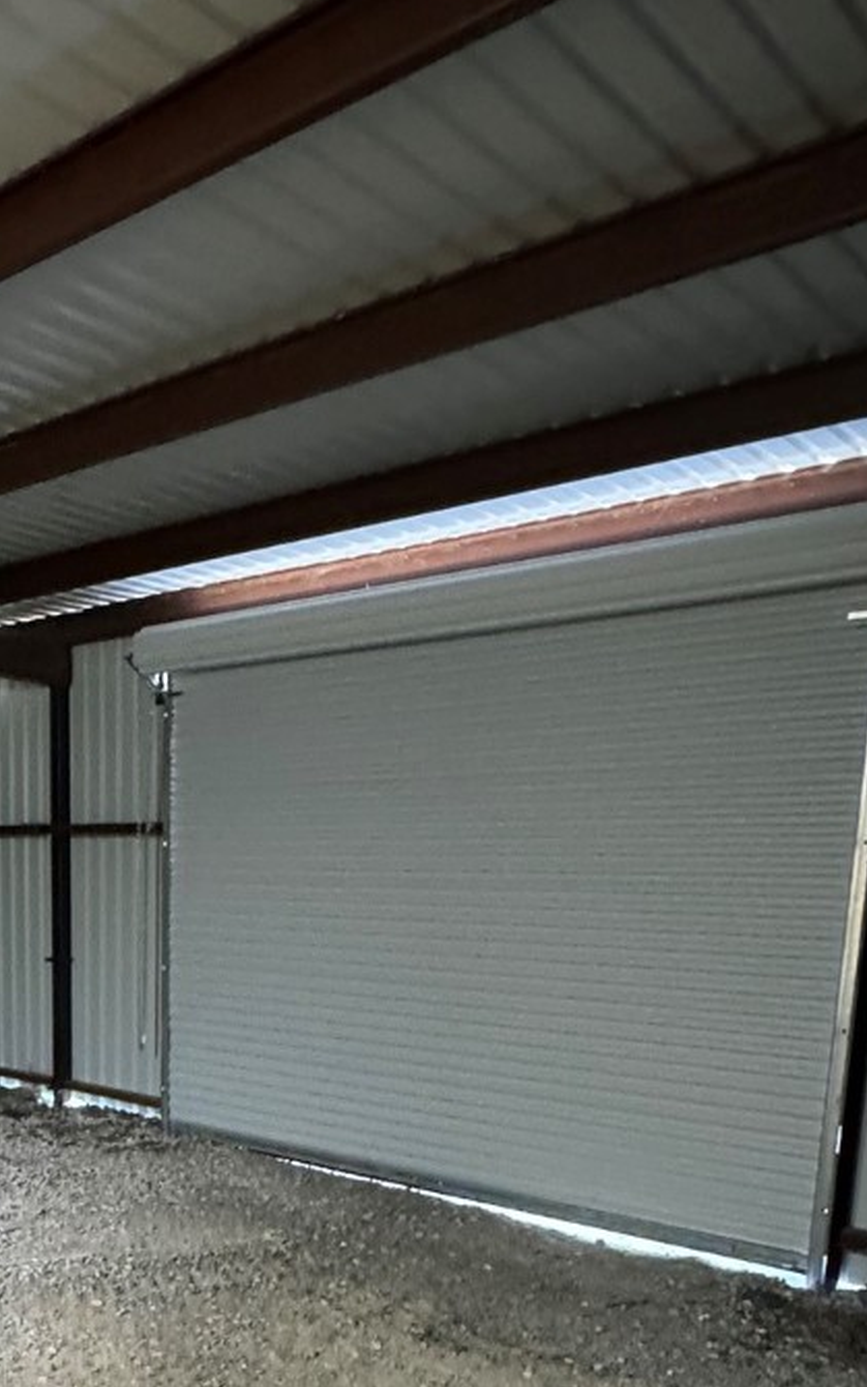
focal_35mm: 34
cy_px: 1093
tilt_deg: -11.8
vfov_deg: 53.3
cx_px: 31
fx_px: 1285
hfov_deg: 34.4
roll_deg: +0.4
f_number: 2.2
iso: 1250
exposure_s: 1/40
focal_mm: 2.22
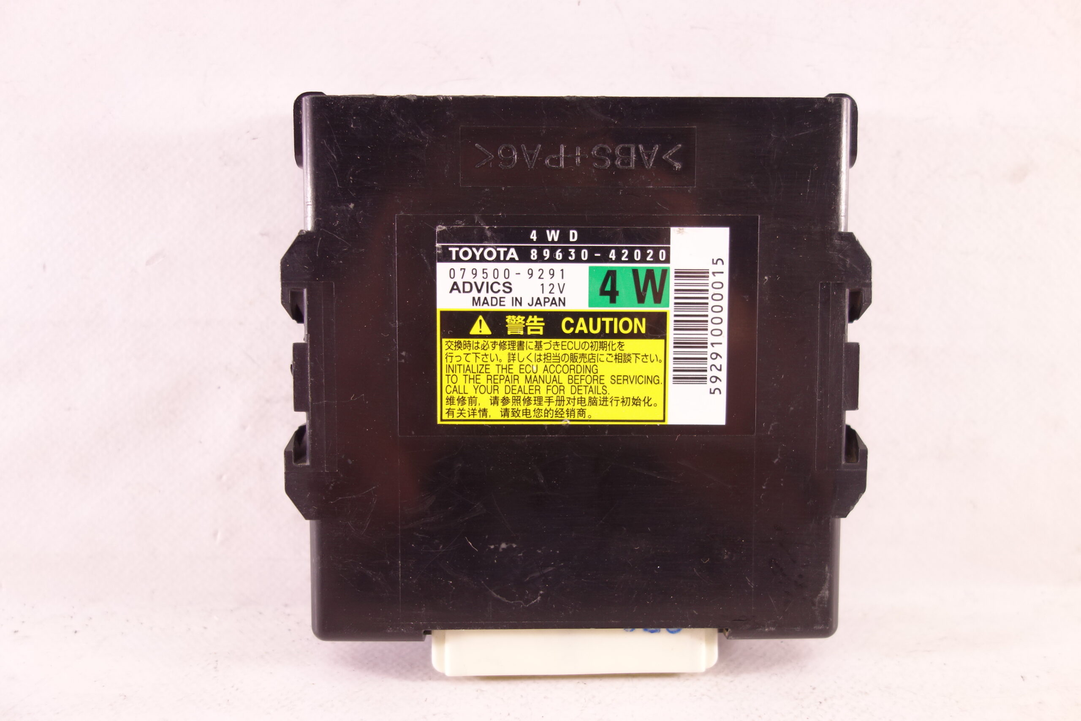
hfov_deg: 65.5
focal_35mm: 28
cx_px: 540
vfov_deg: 46.4
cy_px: 360
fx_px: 841
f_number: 2.2
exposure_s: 1/40
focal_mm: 10.4
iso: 200
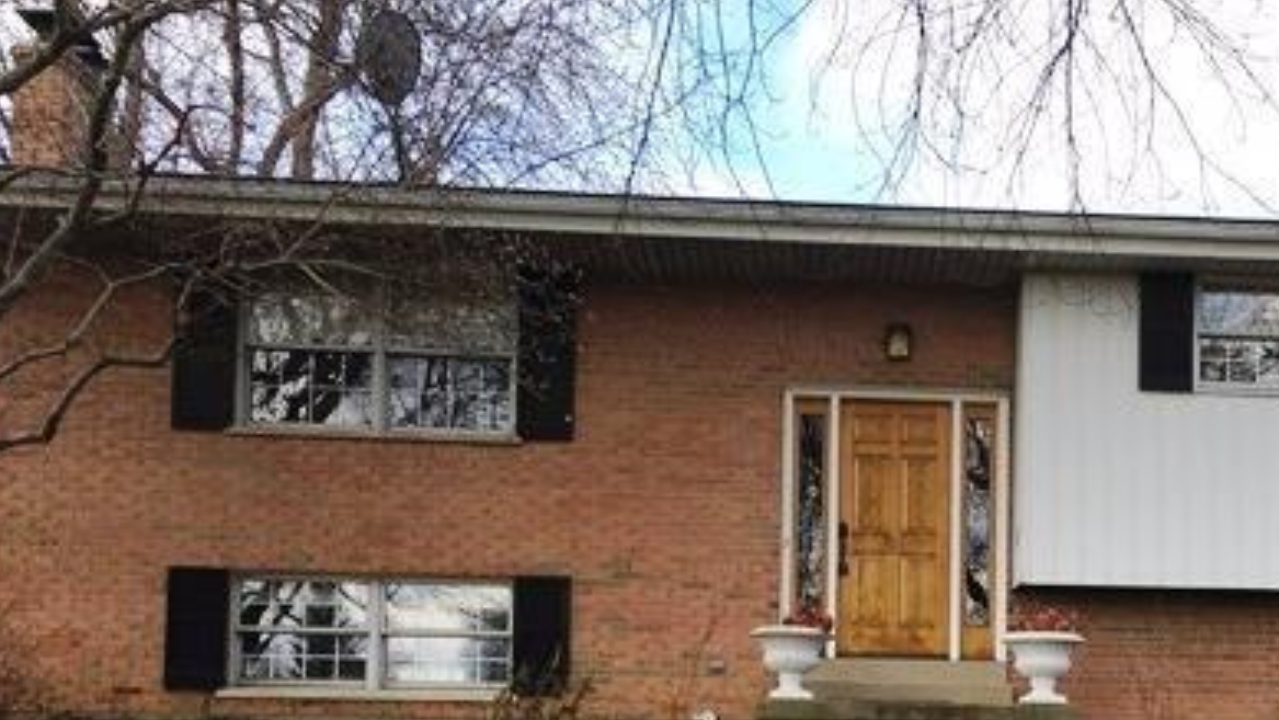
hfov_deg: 38.8
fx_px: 1764
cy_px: 677
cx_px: 960
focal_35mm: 52
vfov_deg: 22.4
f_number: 2.2
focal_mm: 4.15
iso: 25
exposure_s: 1/371
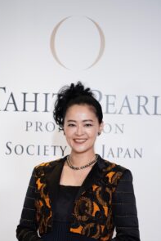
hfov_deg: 18.0
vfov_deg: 26.3
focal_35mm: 76
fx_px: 509
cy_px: 179
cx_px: 84
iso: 400
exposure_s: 1/200
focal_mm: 50
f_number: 2.8
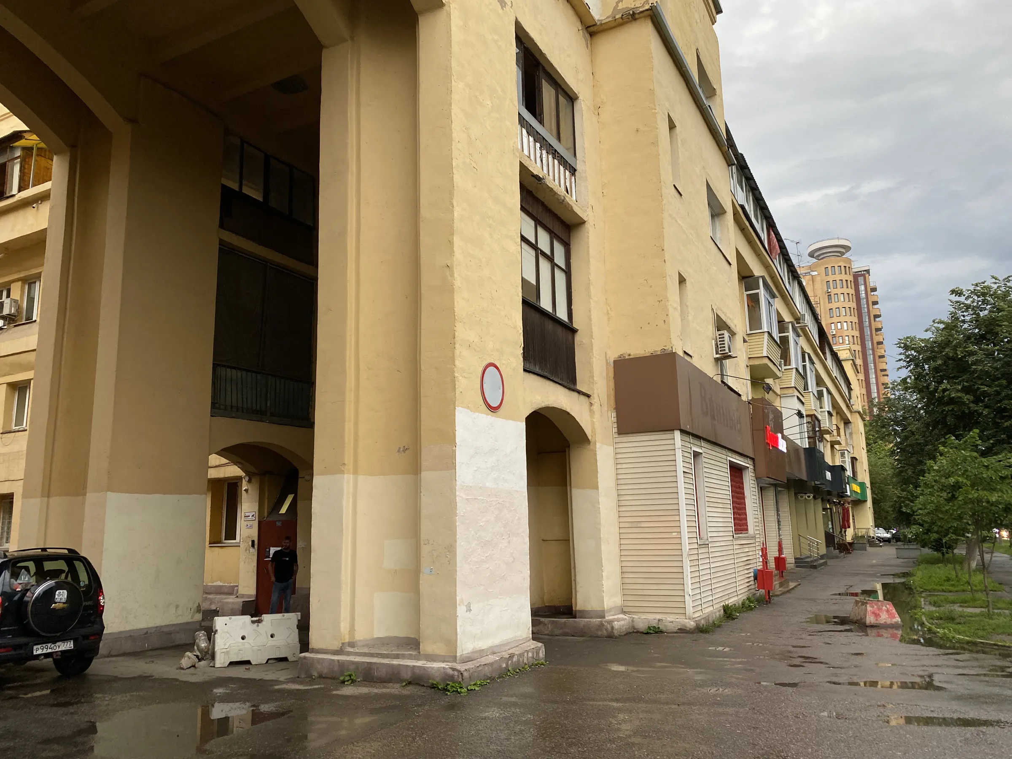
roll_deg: +0.5
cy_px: 380
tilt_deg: +12.2
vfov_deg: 53.1
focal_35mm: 26
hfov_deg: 67.3
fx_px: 760
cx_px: 506
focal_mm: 4.25
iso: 125
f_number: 1.8
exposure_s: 1/121
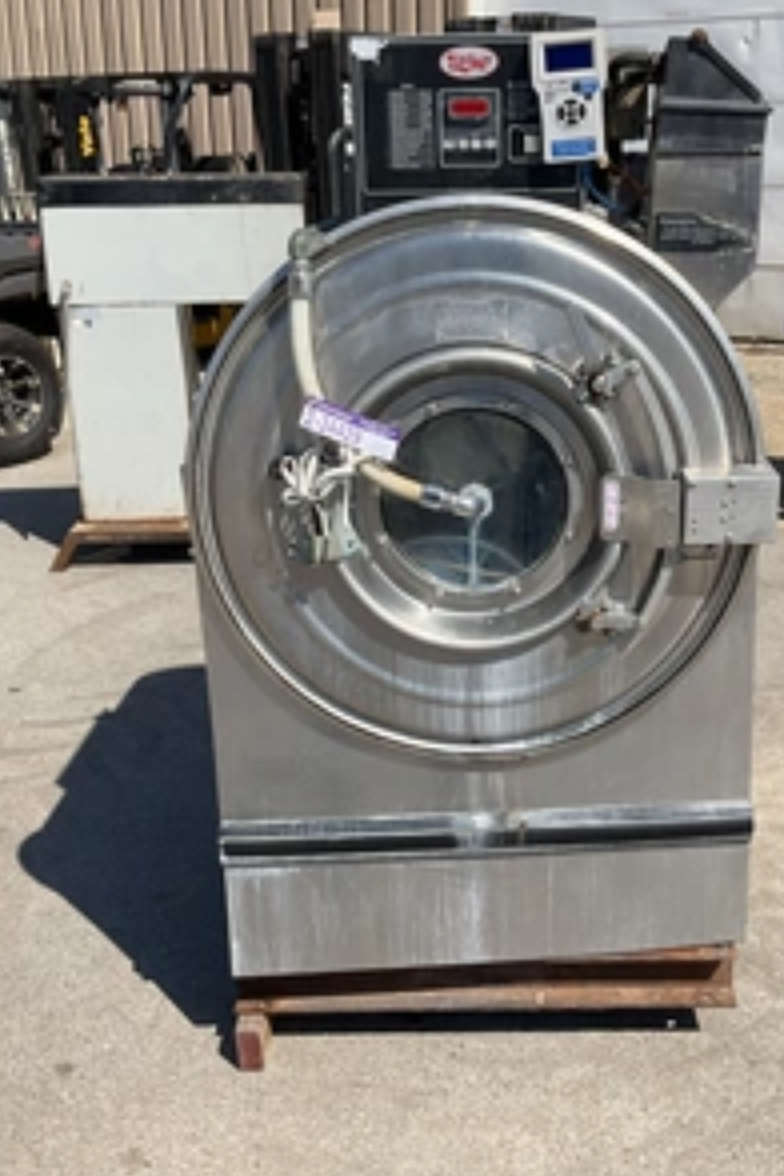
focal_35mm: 41
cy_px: 588
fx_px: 1339
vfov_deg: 47.4
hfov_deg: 32.5
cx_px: 488
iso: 25
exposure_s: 1/2141
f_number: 1.8
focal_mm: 3
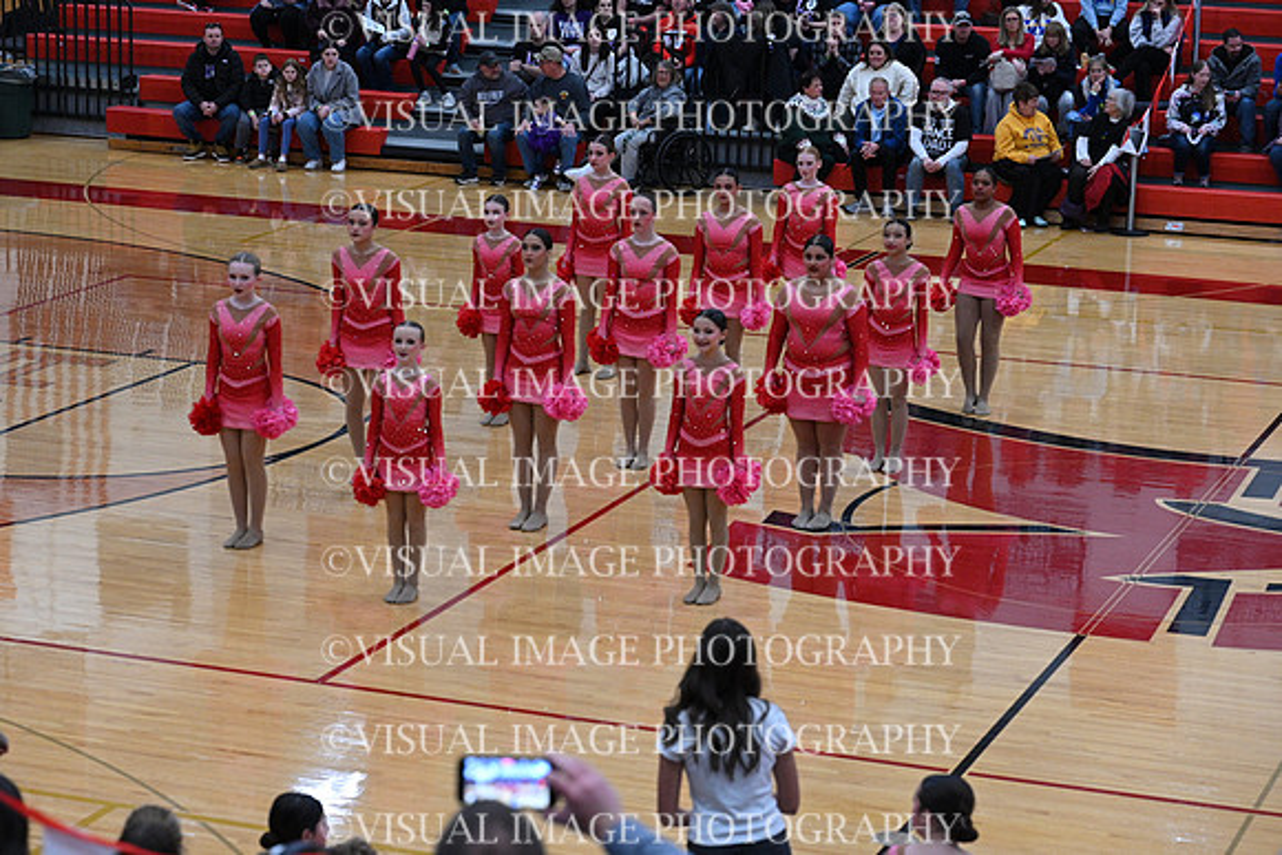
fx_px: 3206
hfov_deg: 22.6
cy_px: 428
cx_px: 641
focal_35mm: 90
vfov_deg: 15.2
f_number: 4
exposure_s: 1/400
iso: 4000
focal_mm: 90
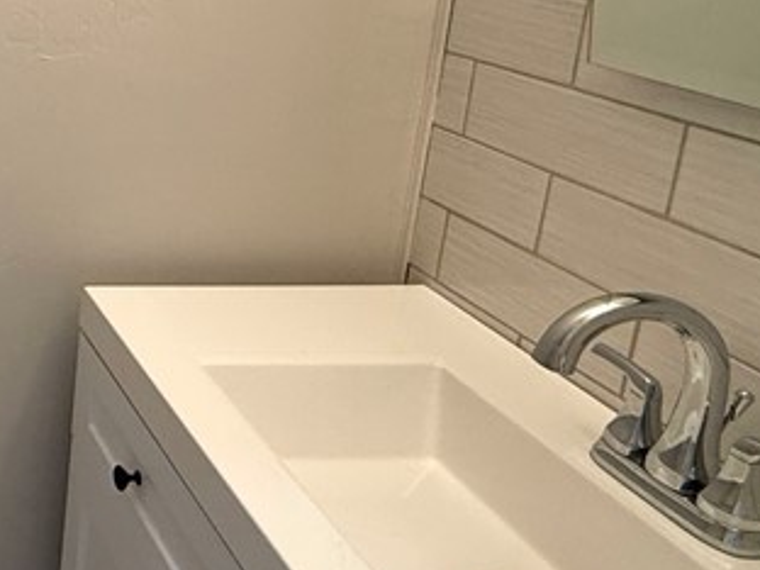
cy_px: 93
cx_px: -217
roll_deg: +0.1
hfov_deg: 31.9
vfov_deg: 30.5
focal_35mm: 46
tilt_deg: -13.8
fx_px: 1010
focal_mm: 2.22
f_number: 2.2
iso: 200
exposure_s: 1/60
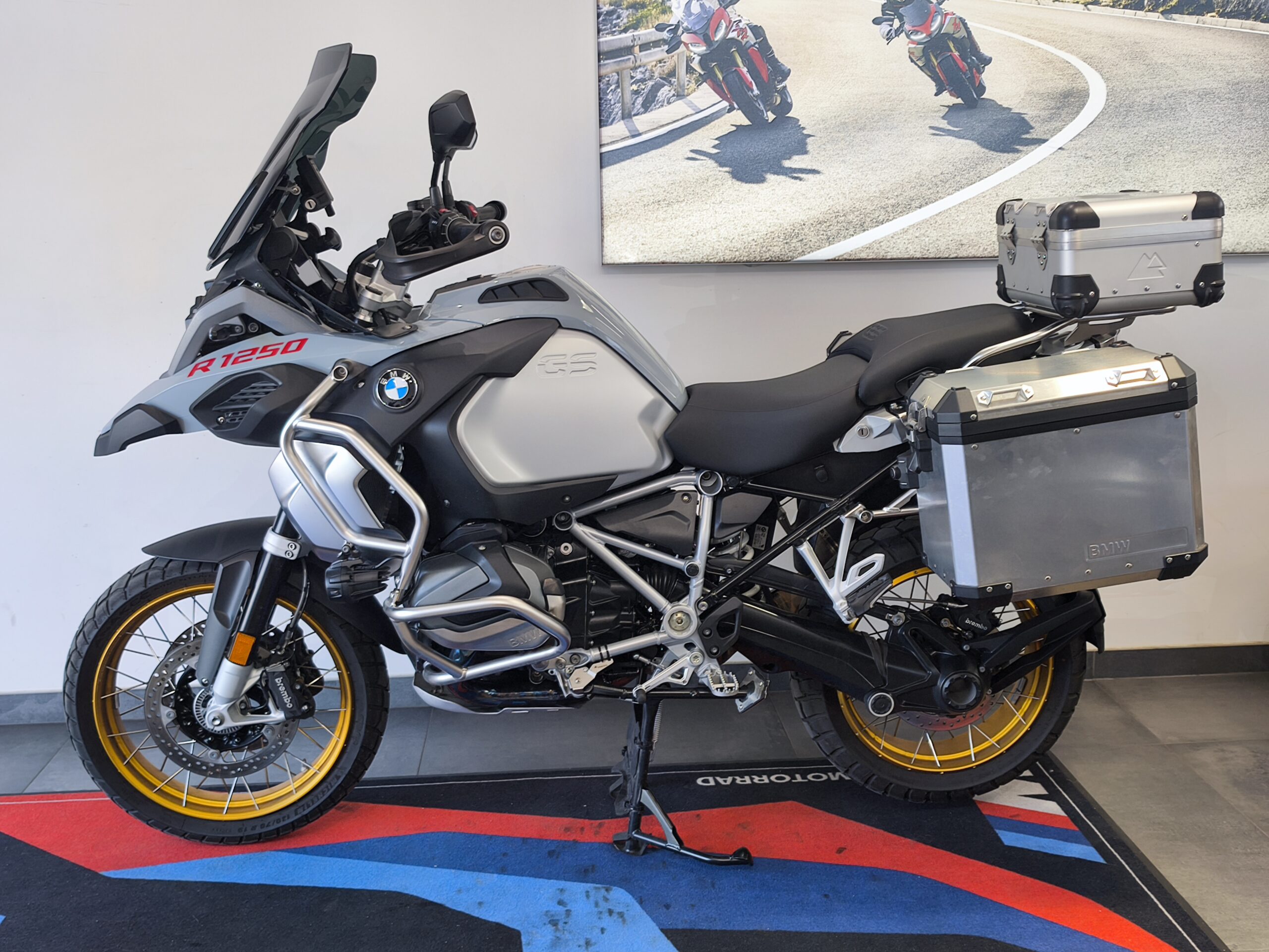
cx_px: 634
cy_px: 476
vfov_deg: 39.7
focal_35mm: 36
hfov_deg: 51.4
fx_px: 1320
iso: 64
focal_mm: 6.57
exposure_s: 1/100
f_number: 1.6
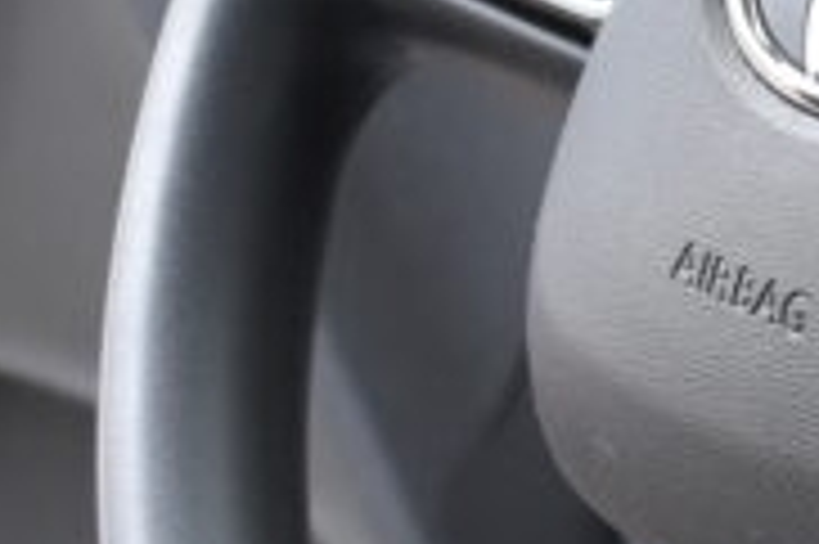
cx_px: 1260
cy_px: 126
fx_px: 4614
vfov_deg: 6.7
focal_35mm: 203
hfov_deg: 9.8
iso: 1600
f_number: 3.8
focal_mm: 24
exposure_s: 1/640
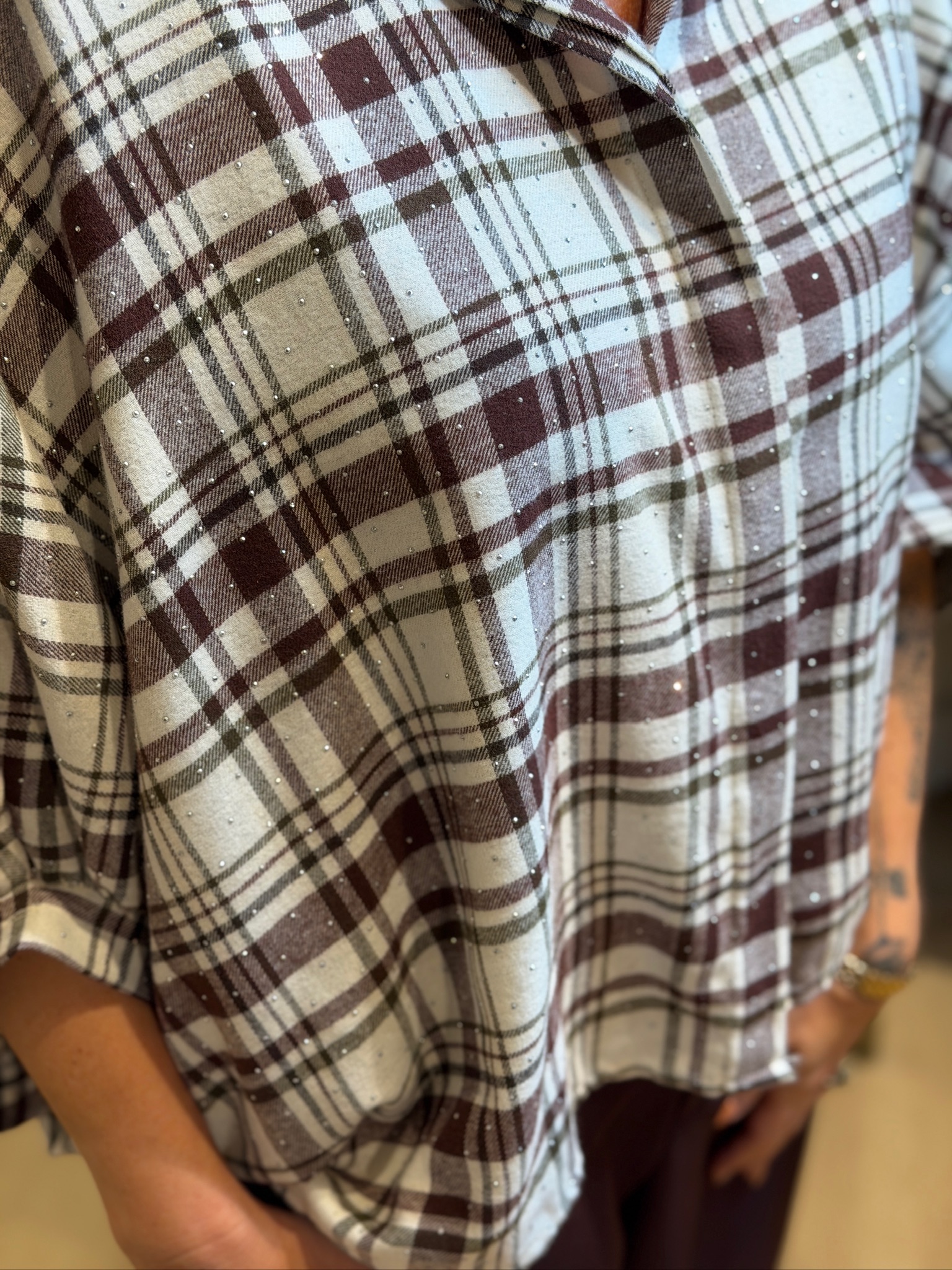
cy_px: 635
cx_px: 476
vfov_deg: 39.7
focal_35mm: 48
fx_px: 1760
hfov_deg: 30.3
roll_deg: +2.6
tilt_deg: -31.6
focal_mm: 6.76
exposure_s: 1/100
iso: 50
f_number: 1.78
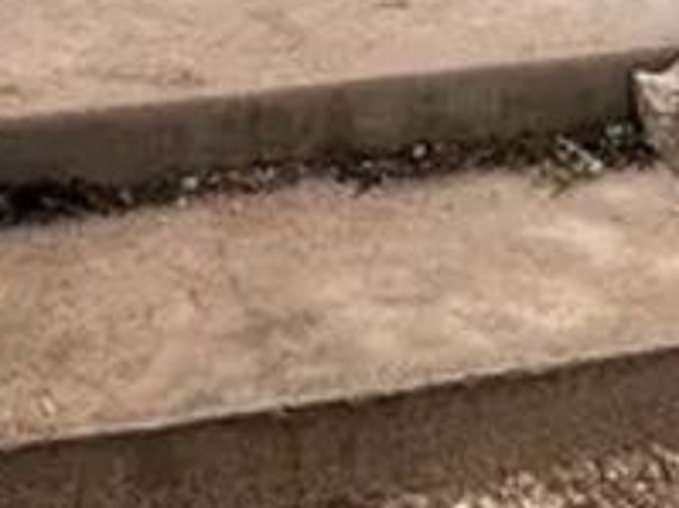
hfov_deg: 27.0
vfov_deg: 15.4
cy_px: -566
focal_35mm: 72
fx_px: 1411
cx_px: 304
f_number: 2.2
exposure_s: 1/99
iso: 100
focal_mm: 2.22
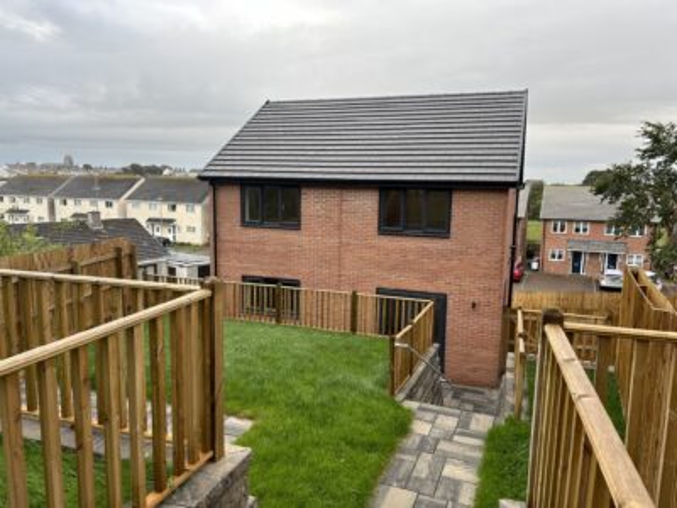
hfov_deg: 67.3
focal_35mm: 26
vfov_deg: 53.1
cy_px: 254
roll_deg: -0.3
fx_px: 508
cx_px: 338
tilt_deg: -7.7
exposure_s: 1/445
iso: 50
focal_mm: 5.7
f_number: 1.5
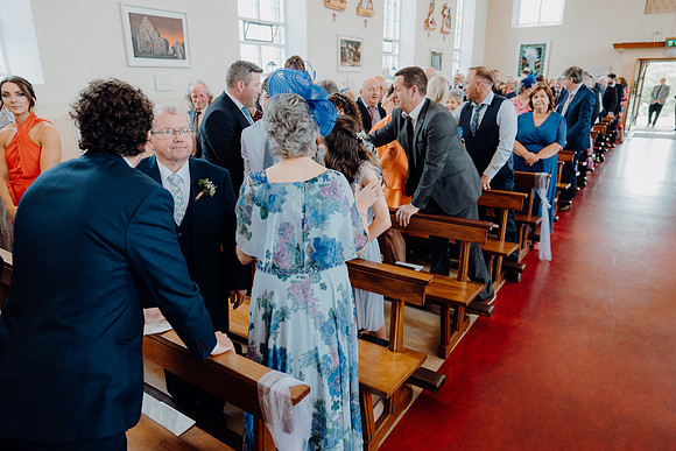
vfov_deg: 53.2
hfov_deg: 73.7
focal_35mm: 24
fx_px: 451
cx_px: 338
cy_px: 226
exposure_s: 1/200
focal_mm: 24
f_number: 2.8
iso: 1000
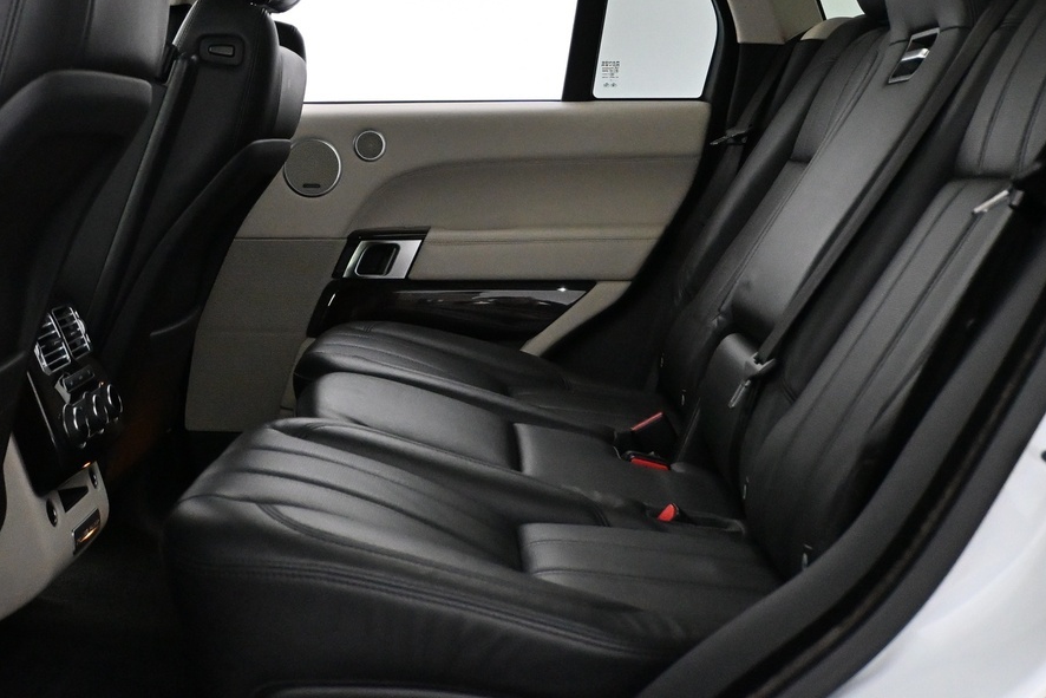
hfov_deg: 37.1
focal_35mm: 53
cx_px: 445
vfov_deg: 24.8
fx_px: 1553
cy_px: 107
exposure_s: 1/125
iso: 3200
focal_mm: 19.5
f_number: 3.8
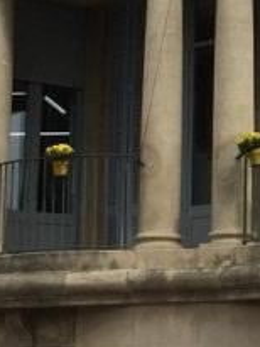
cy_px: 24
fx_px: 1401
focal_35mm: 140
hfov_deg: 10.3
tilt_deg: +15.0
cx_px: 363
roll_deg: +0.9
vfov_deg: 13.9
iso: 25
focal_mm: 3.3
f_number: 2.4
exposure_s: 1/947
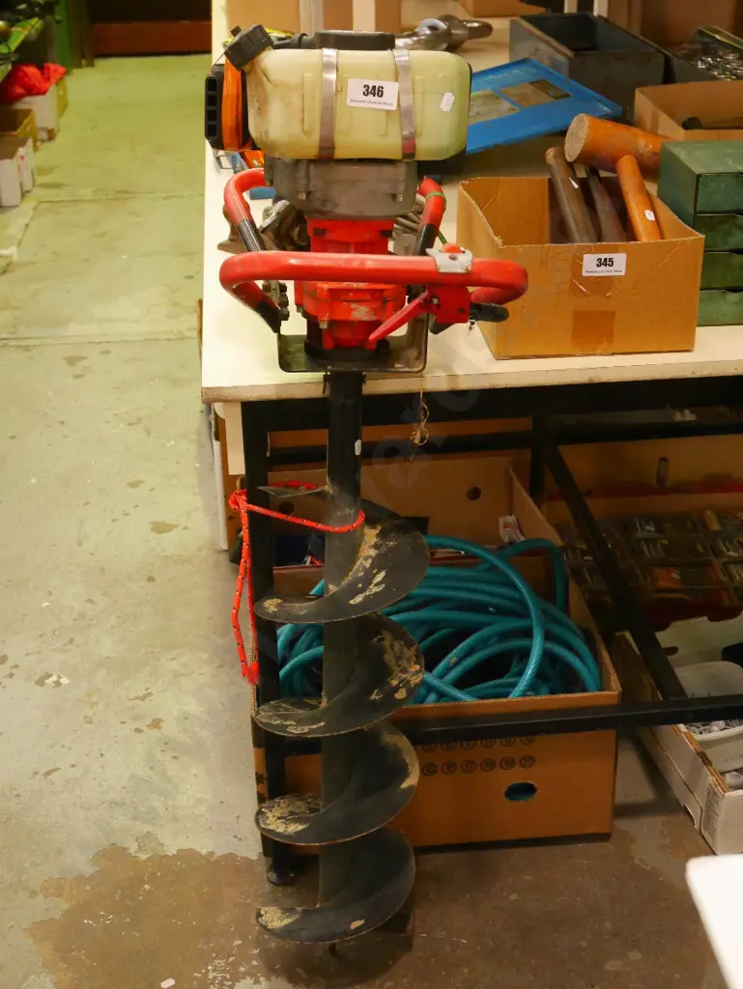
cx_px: 372
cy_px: 494
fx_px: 1373
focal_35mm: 48
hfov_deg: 30.3
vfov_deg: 39.6
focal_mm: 24
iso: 3200
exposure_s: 1/80
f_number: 5
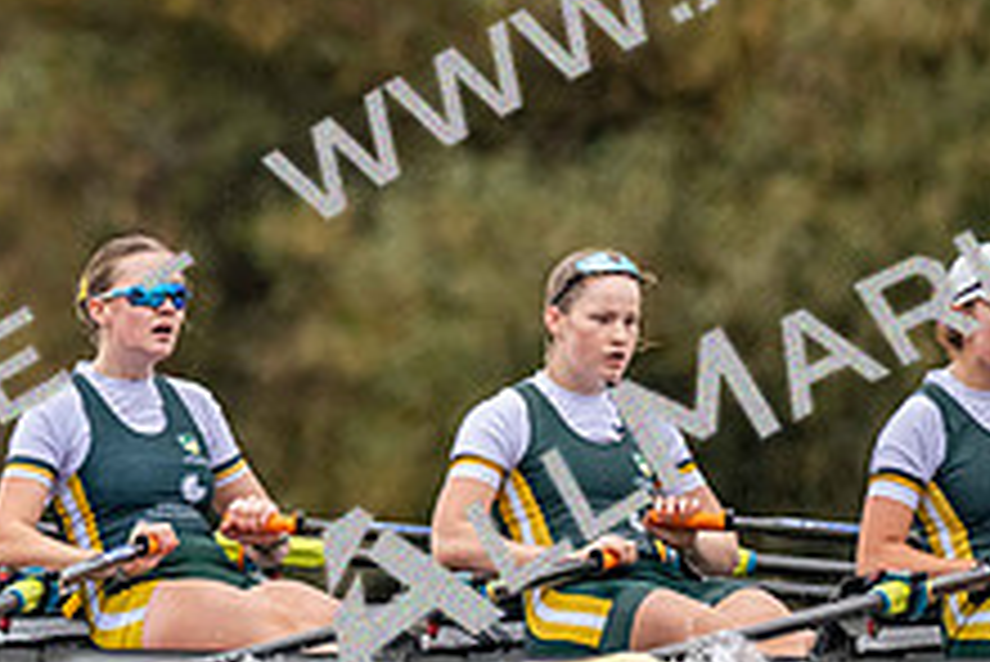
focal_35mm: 1579
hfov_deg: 1.3
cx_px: -63
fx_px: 43449
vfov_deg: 0.9
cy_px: 295
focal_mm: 600
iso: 4000
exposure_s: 1/2500
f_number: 4
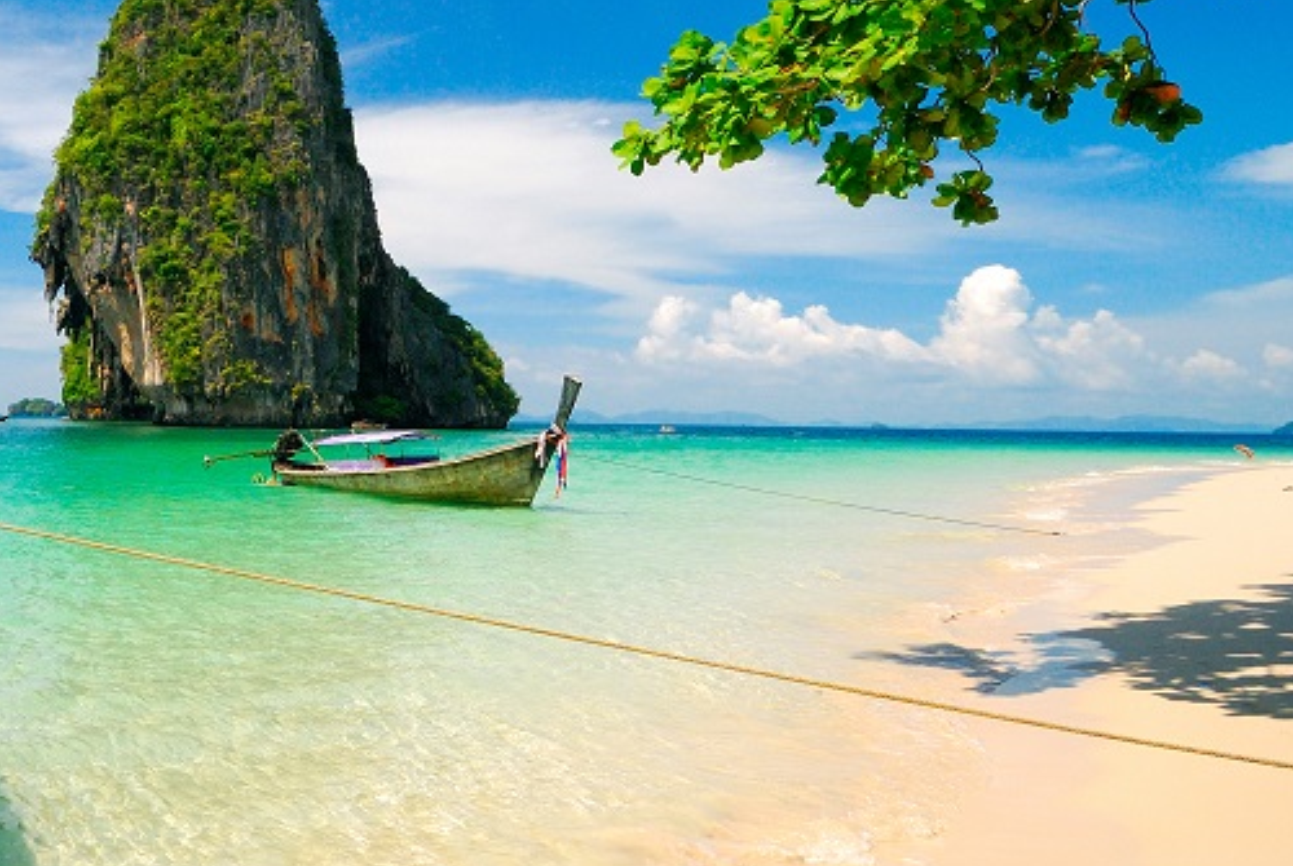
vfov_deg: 41.8
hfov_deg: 53.9
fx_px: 1079
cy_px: 172
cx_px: 127
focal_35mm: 30
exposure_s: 1/250
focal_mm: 10
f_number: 8
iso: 400
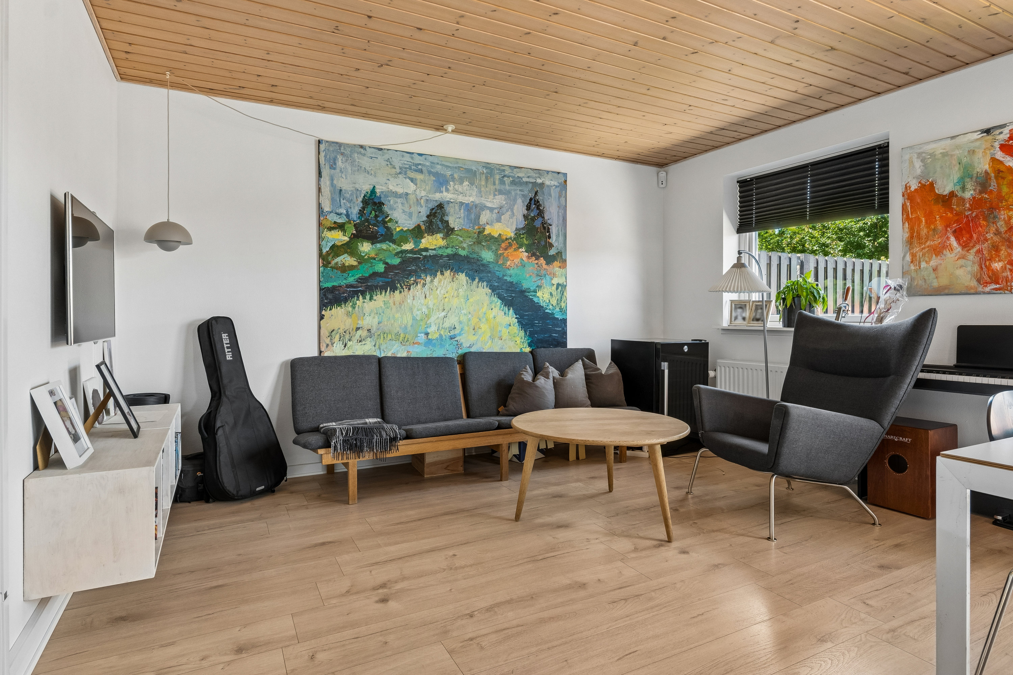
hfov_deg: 83.3
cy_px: 338
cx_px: 506
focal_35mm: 20
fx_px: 570
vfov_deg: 61.3
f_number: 8
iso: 400
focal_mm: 13.5
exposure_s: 1/13
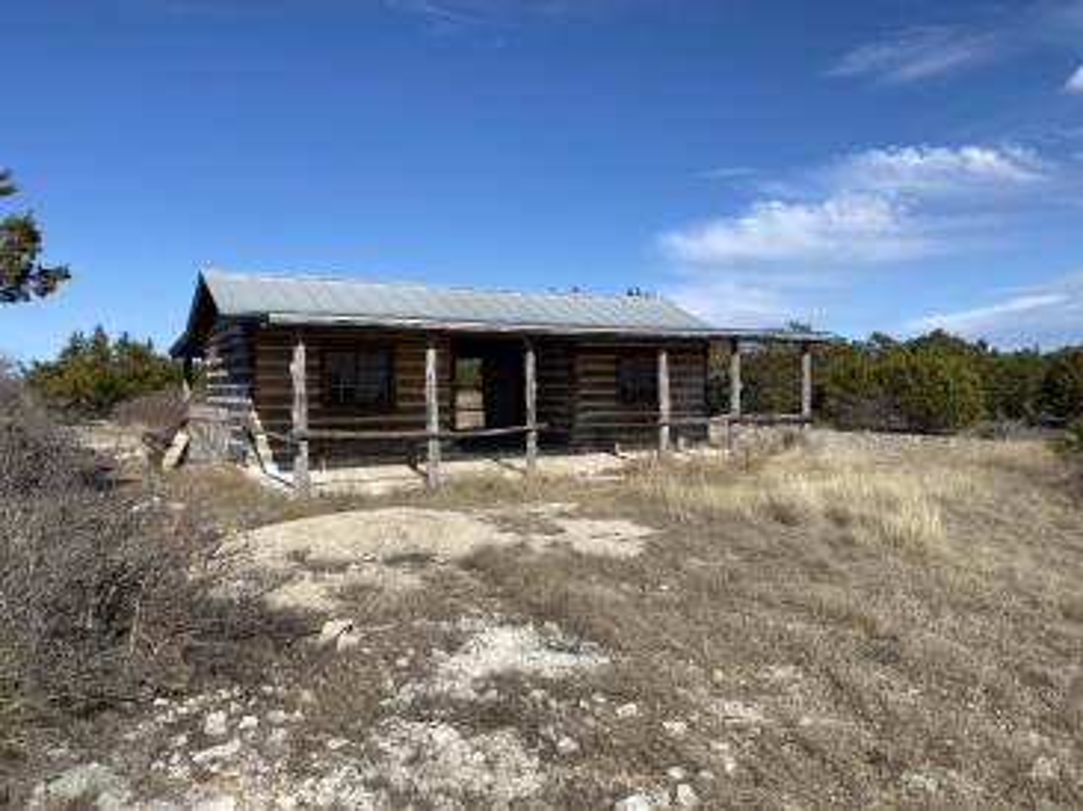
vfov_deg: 53.0
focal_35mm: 26
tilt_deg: +0.1
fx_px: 813
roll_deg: +1.0
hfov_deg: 67.3
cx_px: 542
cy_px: 406
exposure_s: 1/3984
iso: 32
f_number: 1.8
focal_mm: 4.25
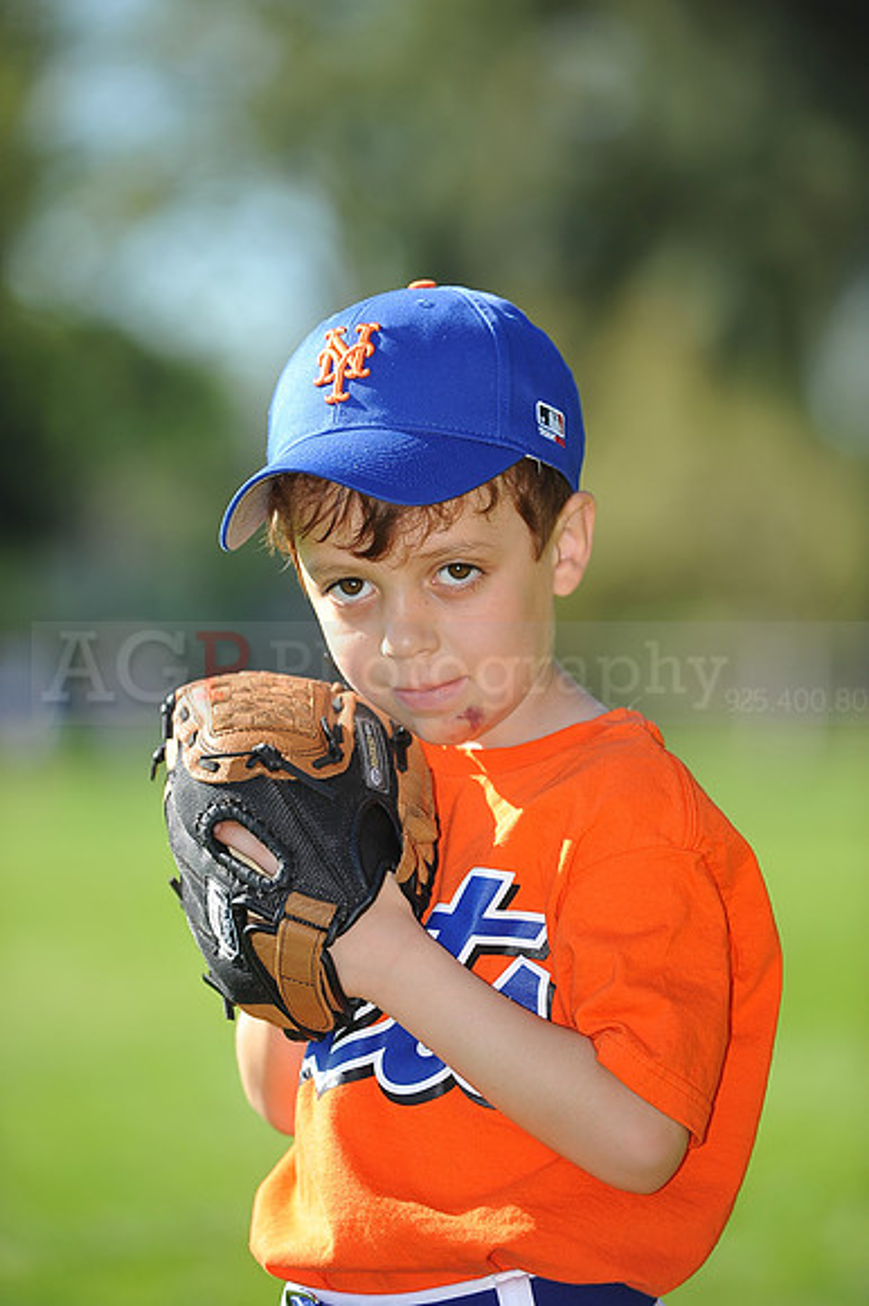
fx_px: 7250
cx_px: 434
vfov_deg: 10.3
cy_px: 653
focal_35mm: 200
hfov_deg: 6.9
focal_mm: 200
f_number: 4
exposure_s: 1/800
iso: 200
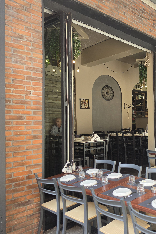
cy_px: 117
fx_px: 208
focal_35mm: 32
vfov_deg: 58.7
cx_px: 140
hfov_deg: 38.3
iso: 16
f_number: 1.4
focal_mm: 6.5
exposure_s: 1/100
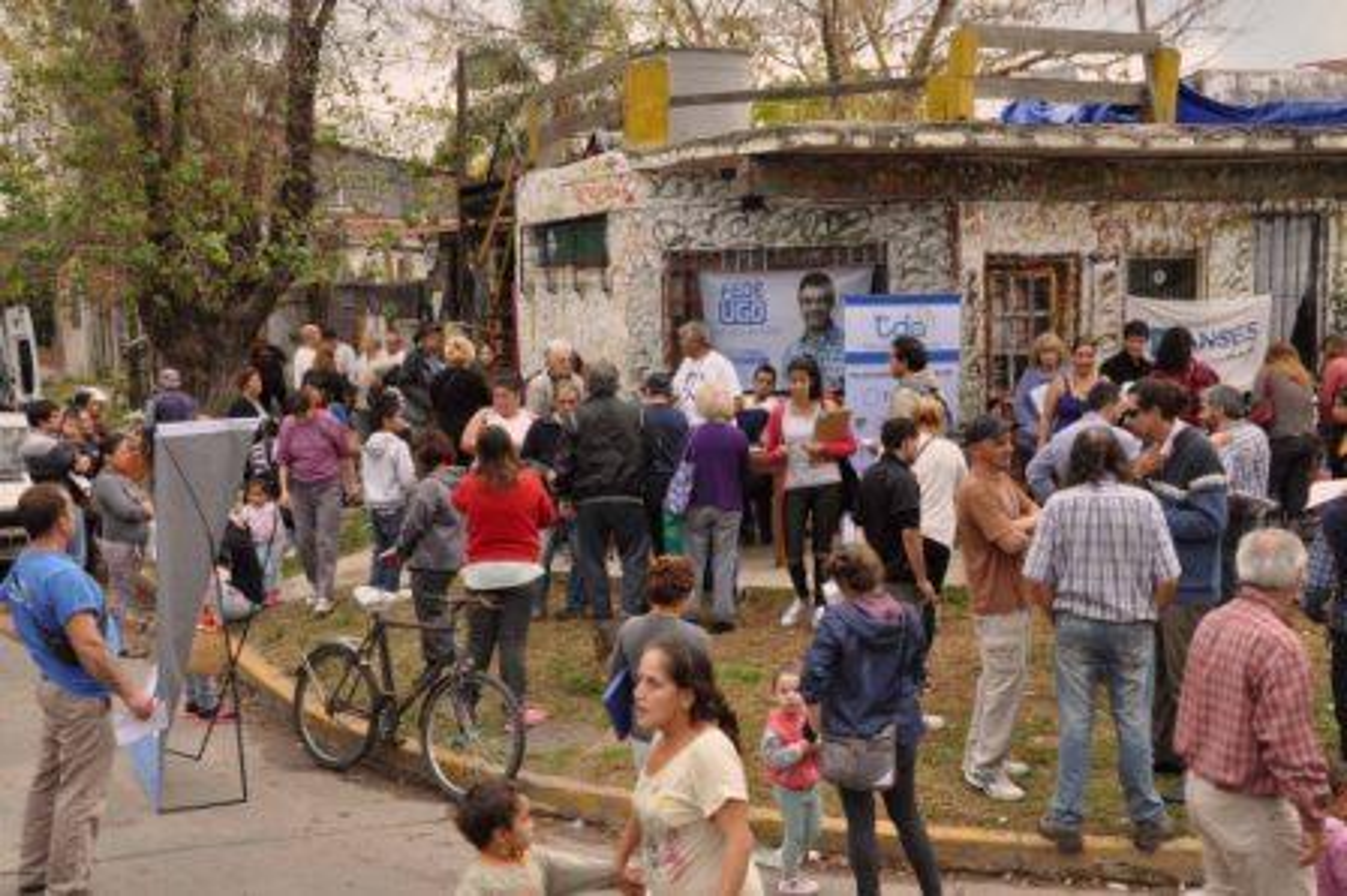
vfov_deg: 29.8
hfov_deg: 43.6
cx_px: 674
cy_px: 448
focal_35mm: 45
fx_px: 1682
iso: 400
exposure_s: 1/80
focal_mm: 30
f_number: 11
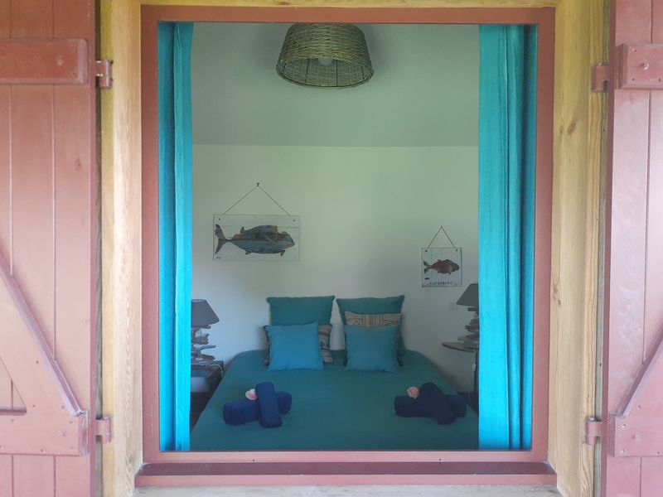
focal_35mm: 27
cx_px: 332
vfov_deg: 51.4
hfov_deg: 65.3
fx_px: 517
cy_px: 248
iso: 250
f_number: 1.9
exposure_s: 1/50
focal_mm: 3.6
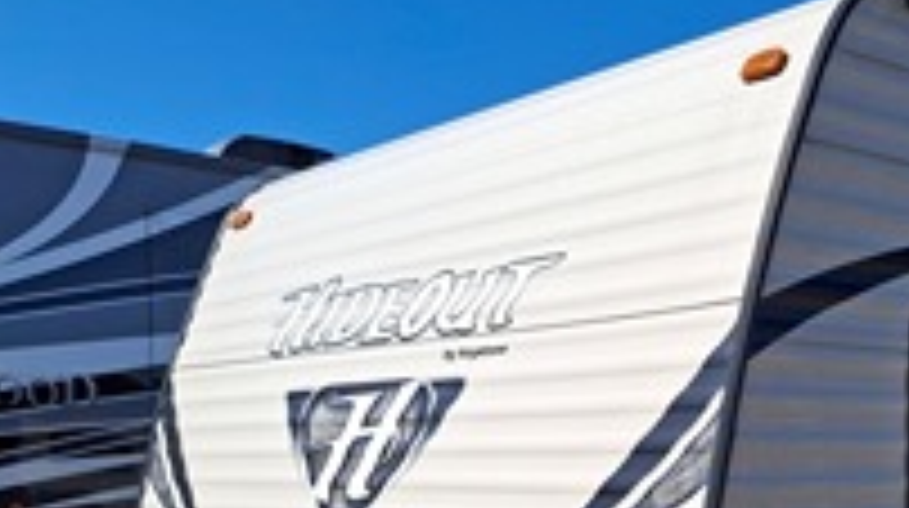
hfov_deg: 36.9
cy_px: 611
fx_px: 1300
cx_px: 752
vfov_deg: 20.7
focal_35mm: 54
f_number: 1.8
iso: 25
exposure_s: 1/2375
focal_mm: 4.69
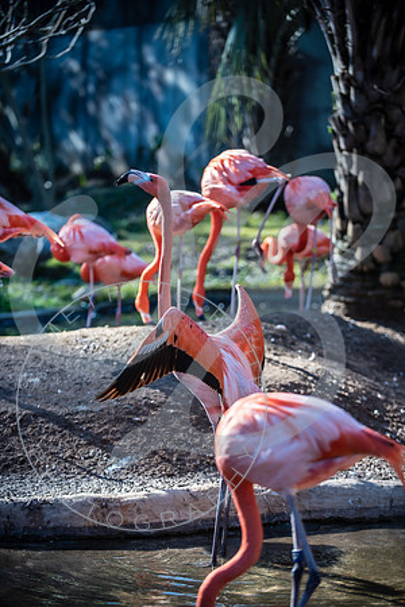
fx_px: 1772
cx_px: 202
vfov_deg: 19.5
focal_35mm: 105
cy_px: 304
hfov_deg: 13.0
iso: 200
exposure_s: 1/400
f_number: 2.8
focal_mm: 105
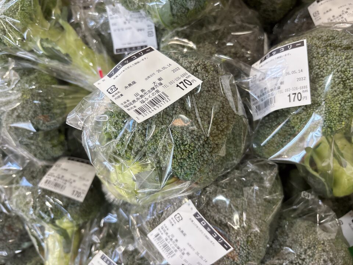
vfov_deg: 53.1
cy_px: 132
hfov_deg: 67.3
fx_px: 265
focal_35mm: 26
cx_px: 176
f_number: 1.6
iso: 125
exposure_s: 1/60
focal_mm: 5.96
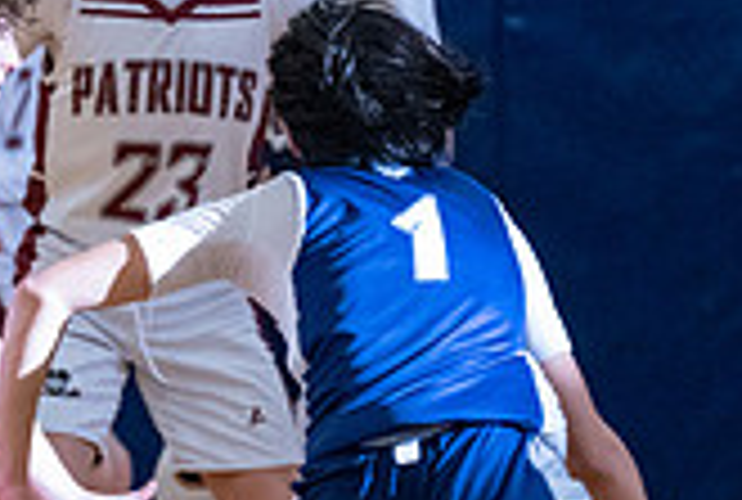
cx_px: 158
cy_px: 113
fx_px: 19159
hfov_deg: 2.2
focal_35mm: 927
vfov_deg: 1.5
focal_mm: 200
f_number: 2.8
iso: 5000
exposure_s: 1/1000
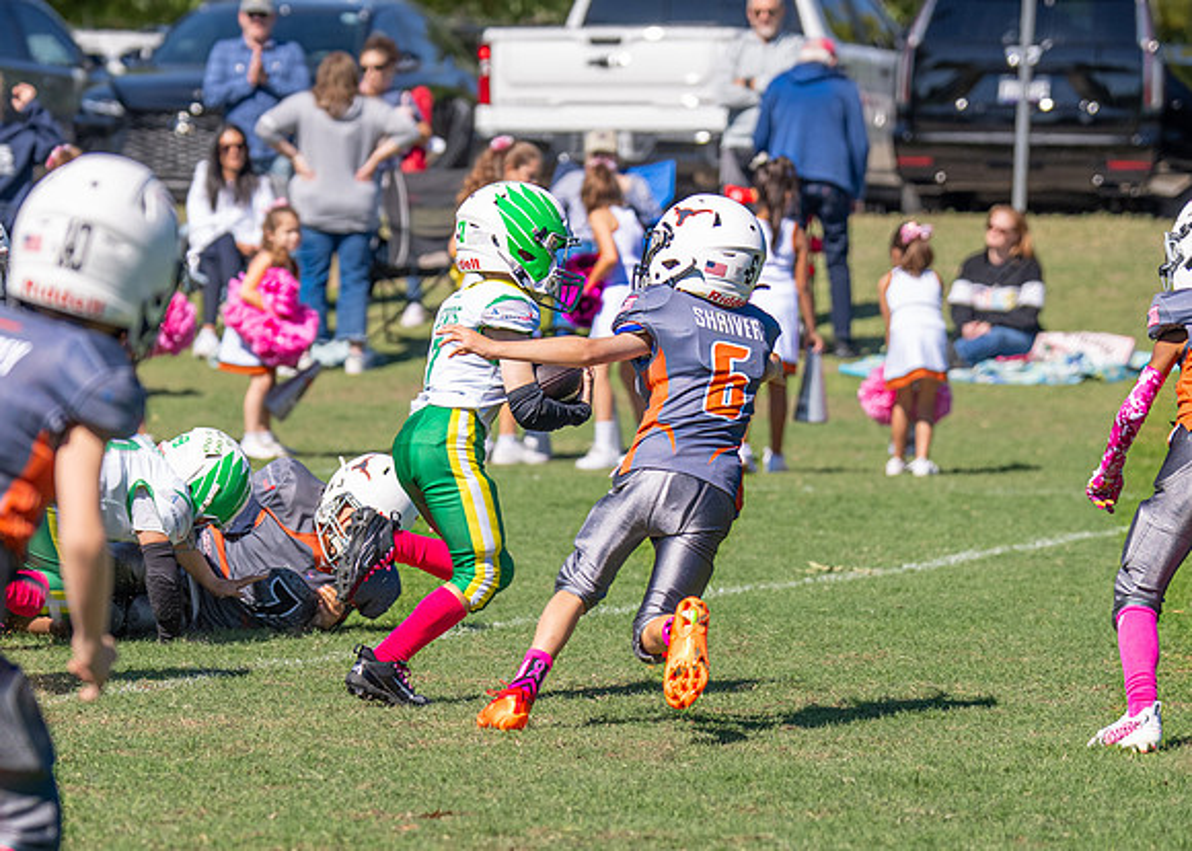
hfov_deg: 7.6
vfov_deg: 5.4
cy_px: 354
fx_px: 8963
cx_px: 356
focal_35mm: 265
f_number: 2.8
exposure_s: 1/3200
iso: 160
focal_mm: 115
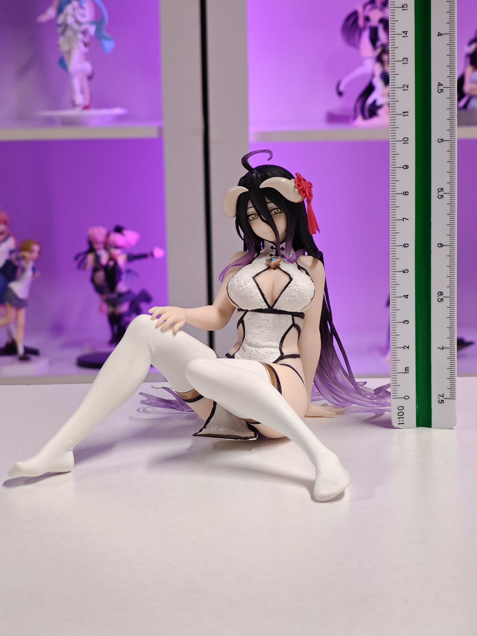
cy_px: 318
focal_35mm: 80
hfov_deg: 18.4
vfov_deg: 24.4
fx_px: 1470
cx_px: 238
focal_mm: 7.48
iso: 400
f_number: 2.4
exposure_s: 1/21.9
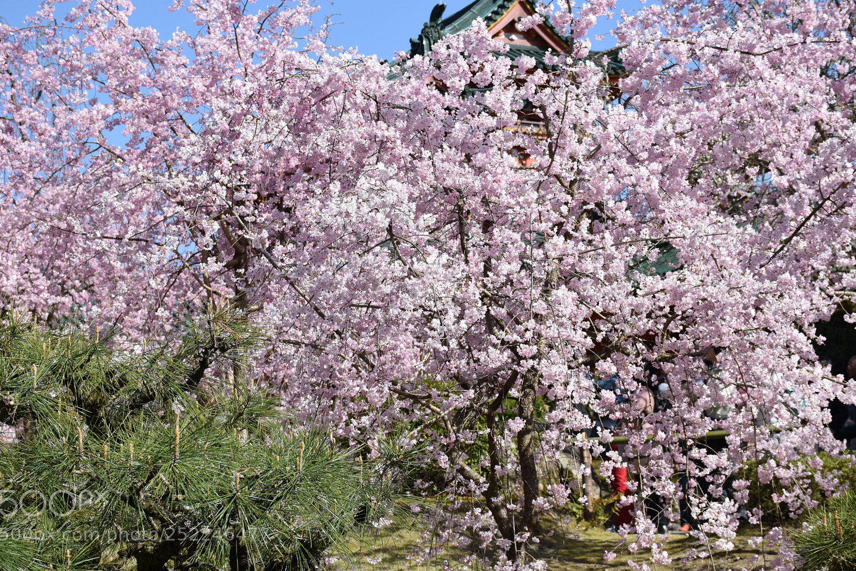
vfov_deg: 17.3
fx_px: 1878
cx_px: 432
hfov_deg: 25.7
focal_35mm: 79
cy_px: 267
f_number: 8
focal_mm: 48
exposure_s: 1/250
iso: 100
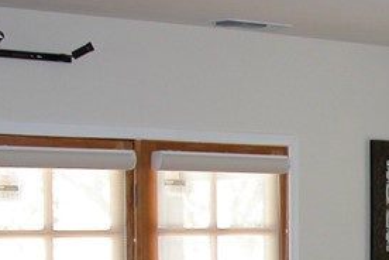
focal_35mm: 135
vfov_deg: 9.9
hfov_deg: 14.6
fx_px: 1459
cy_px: 359
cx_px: 488
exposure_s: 1/30
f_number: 2.8
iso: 100
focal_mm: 8.9
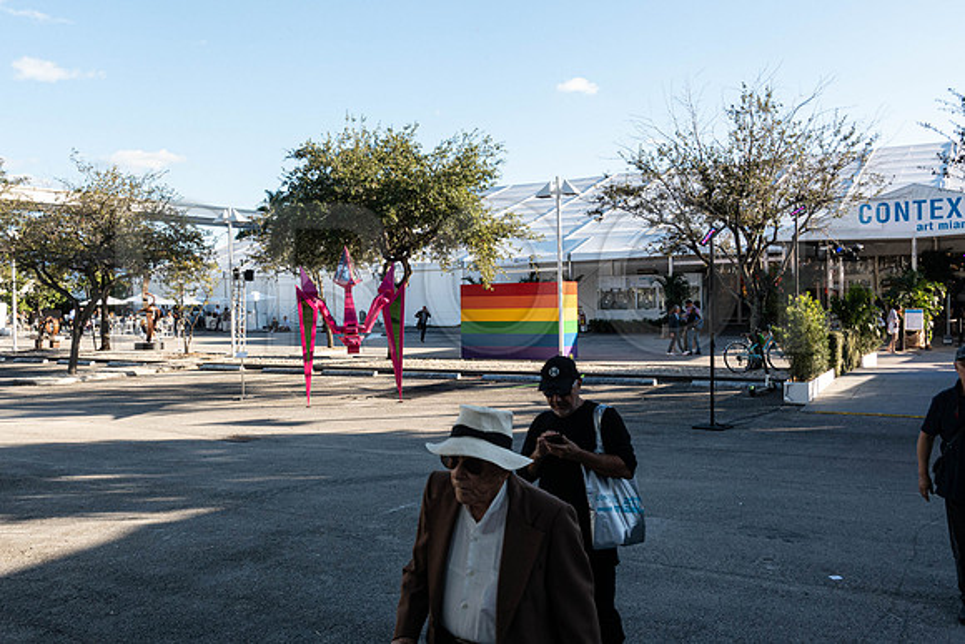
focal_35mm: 31
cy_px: 322
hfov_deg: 60.3
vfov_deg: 42.3
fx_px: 831
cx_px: 482
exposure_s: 1/60
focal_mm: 11.45
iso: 400
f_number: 6.3
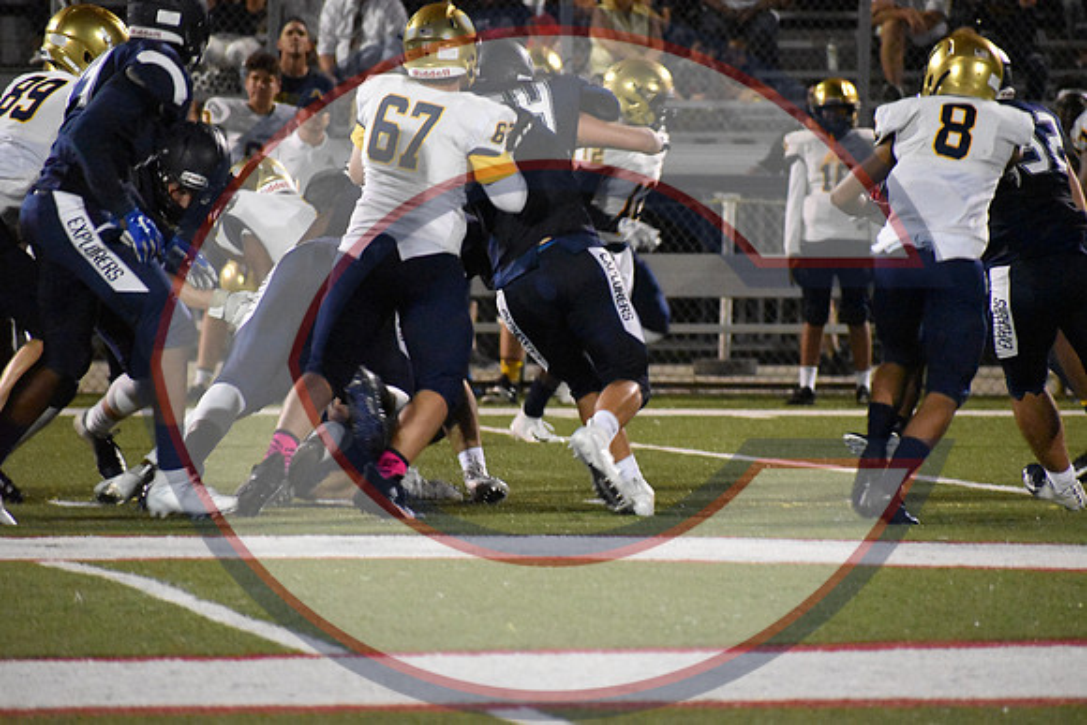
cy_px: 362
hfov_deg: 6.0
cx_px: 544
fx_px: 10419
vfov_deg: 4.0
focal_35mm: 345
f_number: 5.6
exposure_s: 1/250
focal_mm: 230
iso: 12800
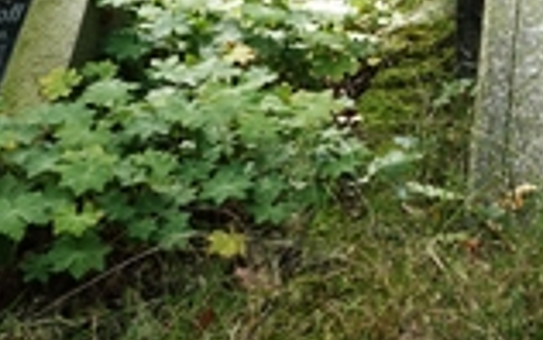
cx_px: 653
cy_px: -57
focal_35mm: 136
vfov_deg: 9.5
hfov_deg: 14.8
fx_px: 2014
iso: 125
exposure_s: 1/40
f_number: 8
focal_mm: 12.04
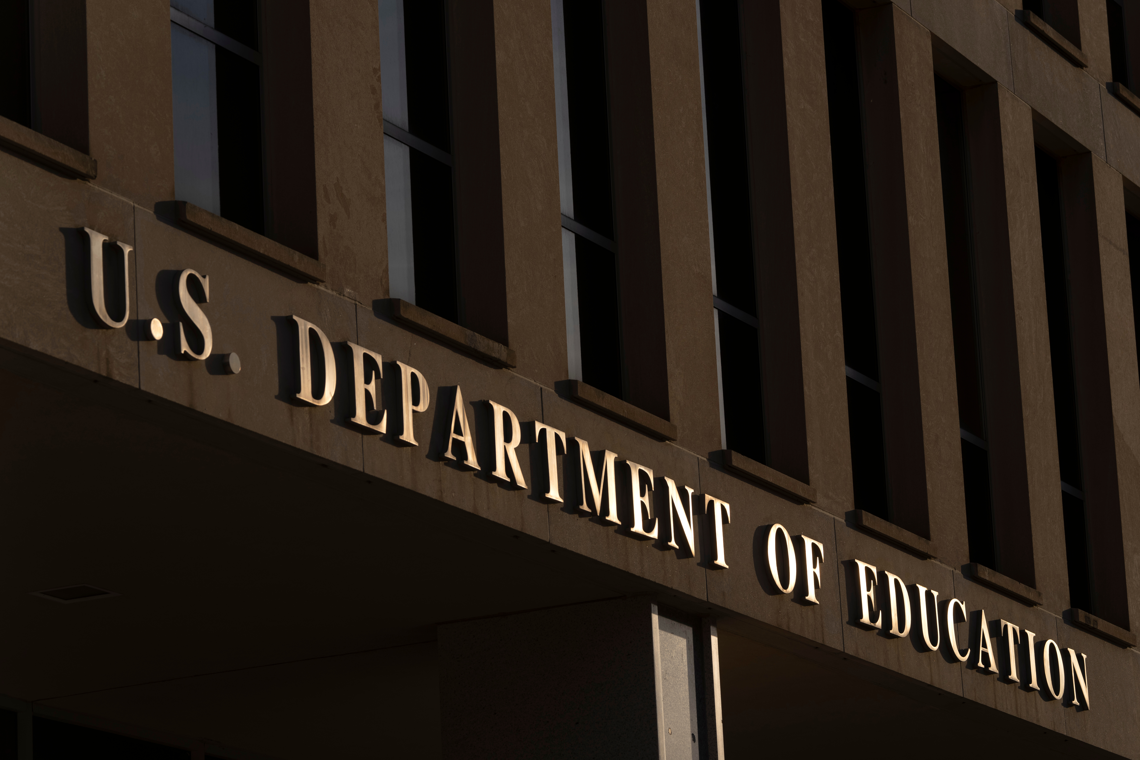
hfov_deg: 16.4
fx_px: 3958
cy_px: 380
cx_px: 570
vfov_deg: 11.0
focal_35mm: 125
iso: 100
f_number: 6.3
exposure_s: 1/800
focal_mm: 125
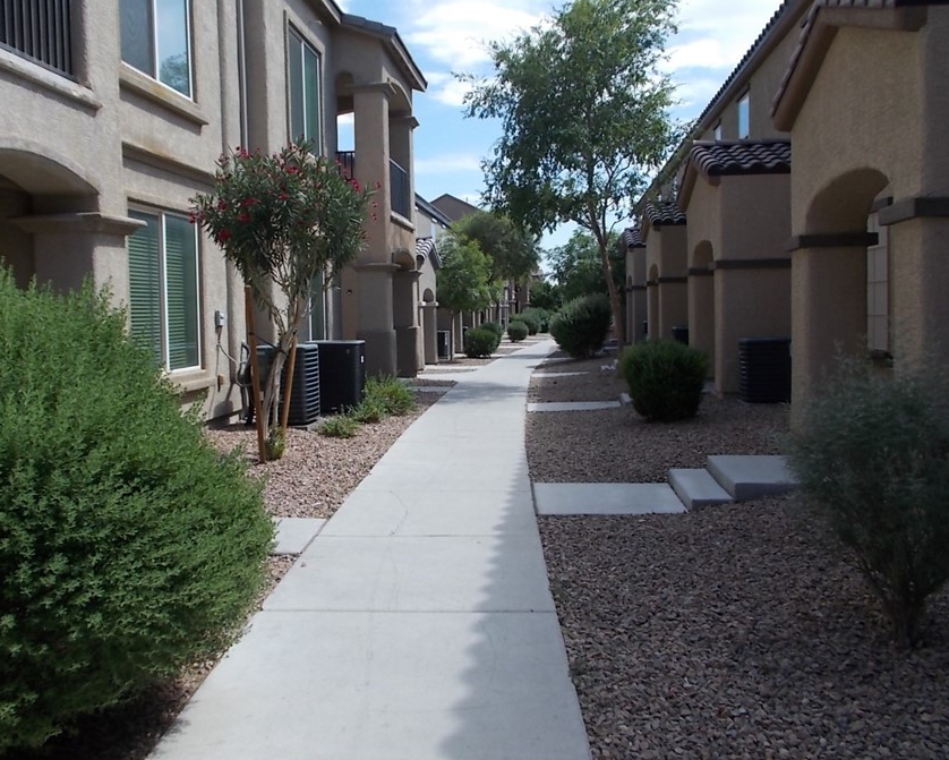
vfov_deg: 47.1
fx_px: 871
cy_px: 351
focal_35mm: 31
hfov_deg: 57.1
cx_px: 428
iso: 80
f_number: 8
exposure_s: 1/100
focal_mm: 4.6
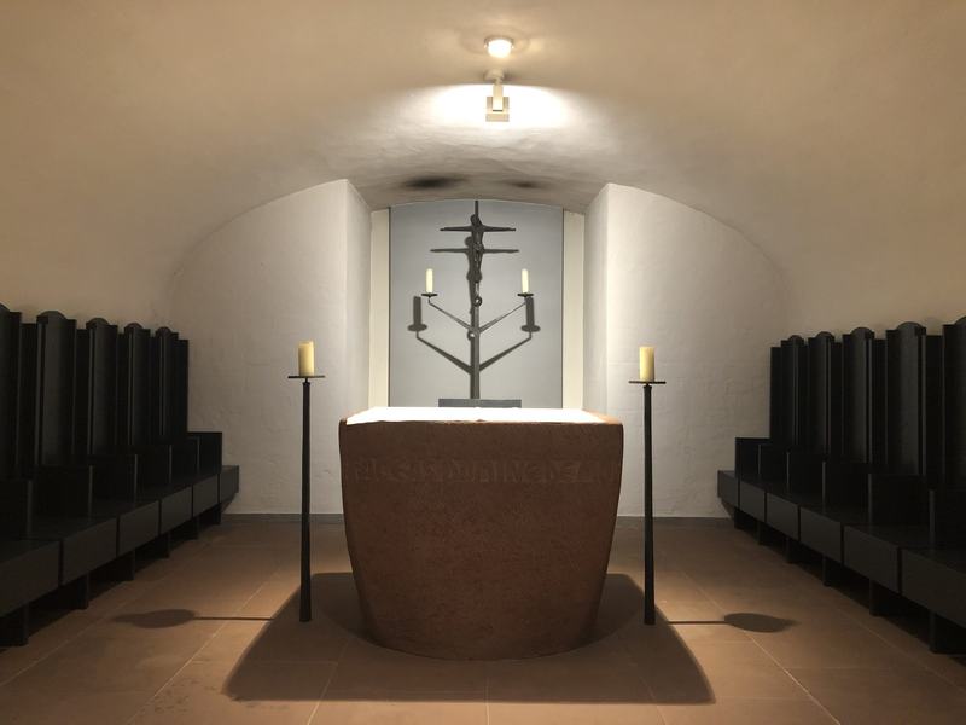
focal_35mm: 28
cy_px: 362
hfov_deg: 63.4
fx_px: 781
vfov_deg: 49.7
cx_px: 483
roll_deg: -0.2
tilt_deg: +1.0
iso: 100
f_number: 1.8
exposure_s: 1/13
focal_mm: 4
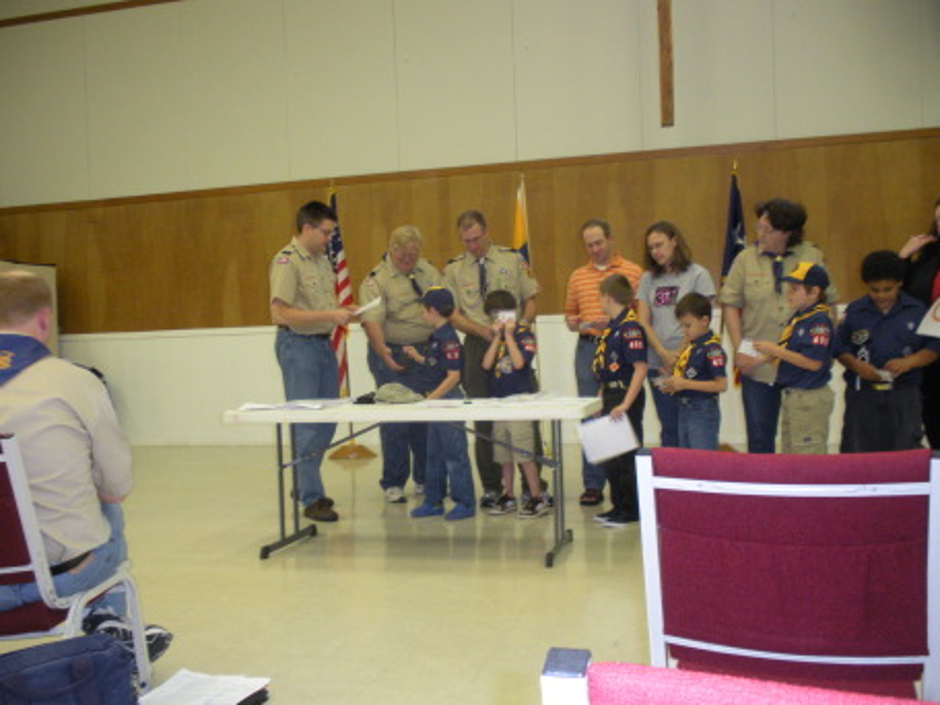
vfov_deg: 39.7
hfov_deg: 51.4
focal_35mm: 36
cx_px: 470
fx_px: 978
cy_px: 352
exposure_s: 1/30
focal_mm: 6.3
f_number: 3.5
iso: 279
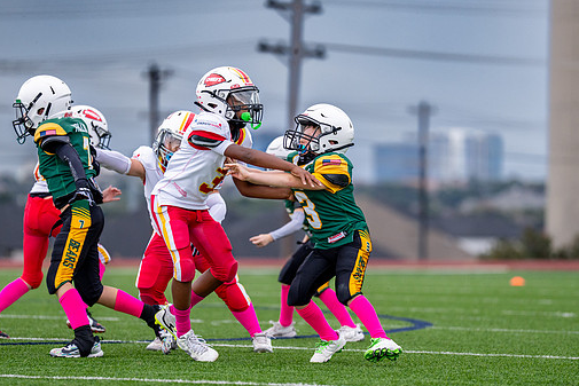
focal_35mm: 291
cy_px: 221
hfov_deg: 7.1
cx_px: 281
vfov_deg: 4.7
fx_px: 4681
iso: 640
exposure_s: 1/1250
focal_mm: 200
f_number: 2.8
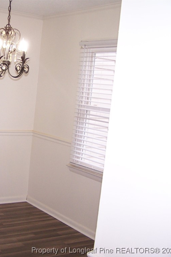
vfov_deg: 37.5
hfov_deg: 24.5
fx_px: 378
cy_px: 128
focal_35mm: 53
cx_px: 7
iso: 140
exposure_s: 1/60
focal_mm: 6.3
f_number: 2.8
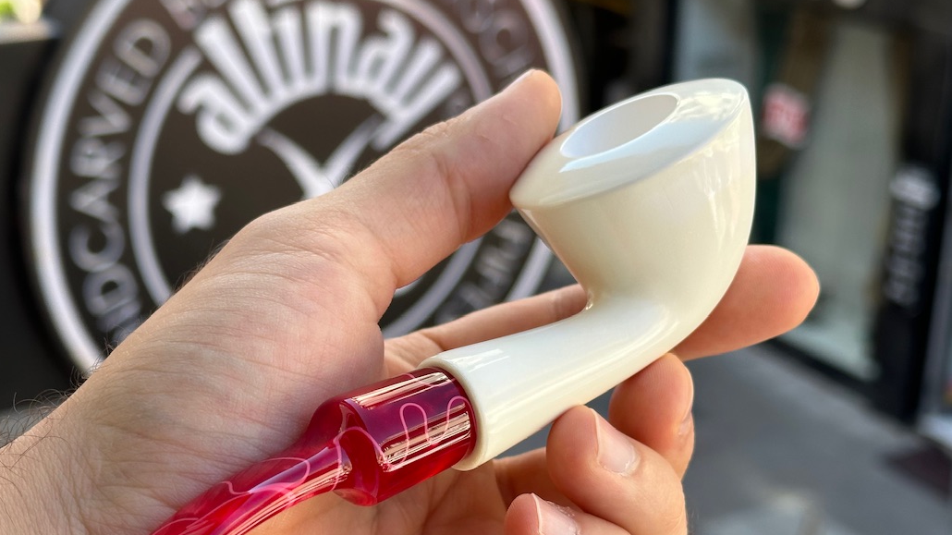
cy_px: 350
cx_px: 422
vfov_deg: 18.5
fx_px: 1641
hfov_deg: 32.3
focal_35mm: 65
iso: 64
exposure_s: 1/444
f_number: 1.78
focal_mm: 6.86
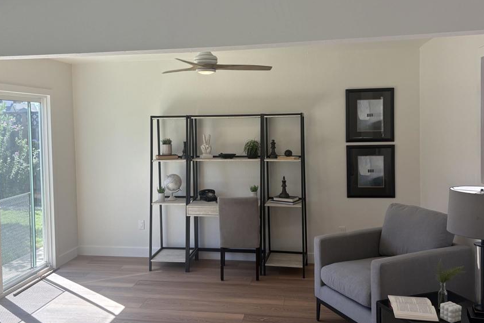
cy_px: 137
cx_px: 234
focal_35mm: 33
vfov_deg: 39.9
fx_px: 444
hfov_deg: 57.2
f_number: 1.6
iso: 64
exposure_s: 1/345
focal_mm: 5.96
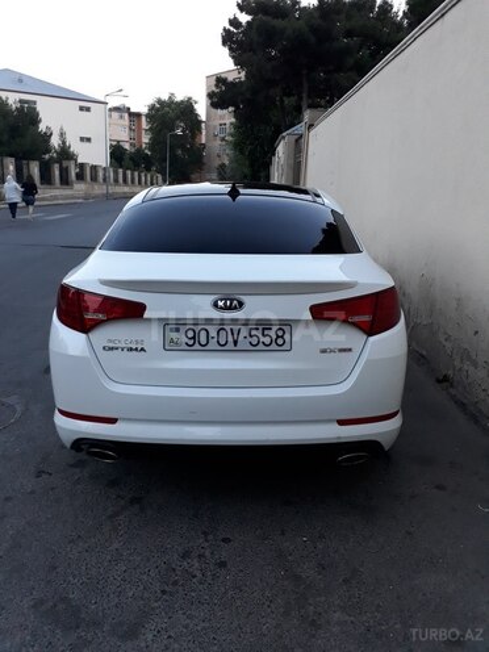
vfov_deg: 65.3
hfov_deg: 51.4
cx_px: 244
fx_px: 509
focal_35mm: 27
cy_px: 326
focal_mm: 3.6
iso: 100
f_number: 1.9
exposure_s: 1/33
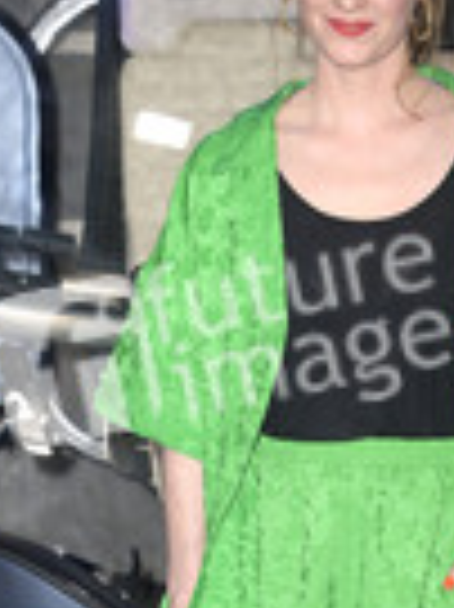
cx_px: 351
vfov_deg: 12.3
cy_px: 567
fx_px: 2802
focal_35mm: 160
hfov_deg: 9.2
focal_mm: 56
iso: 1000
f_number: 5.6
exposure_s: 1/200
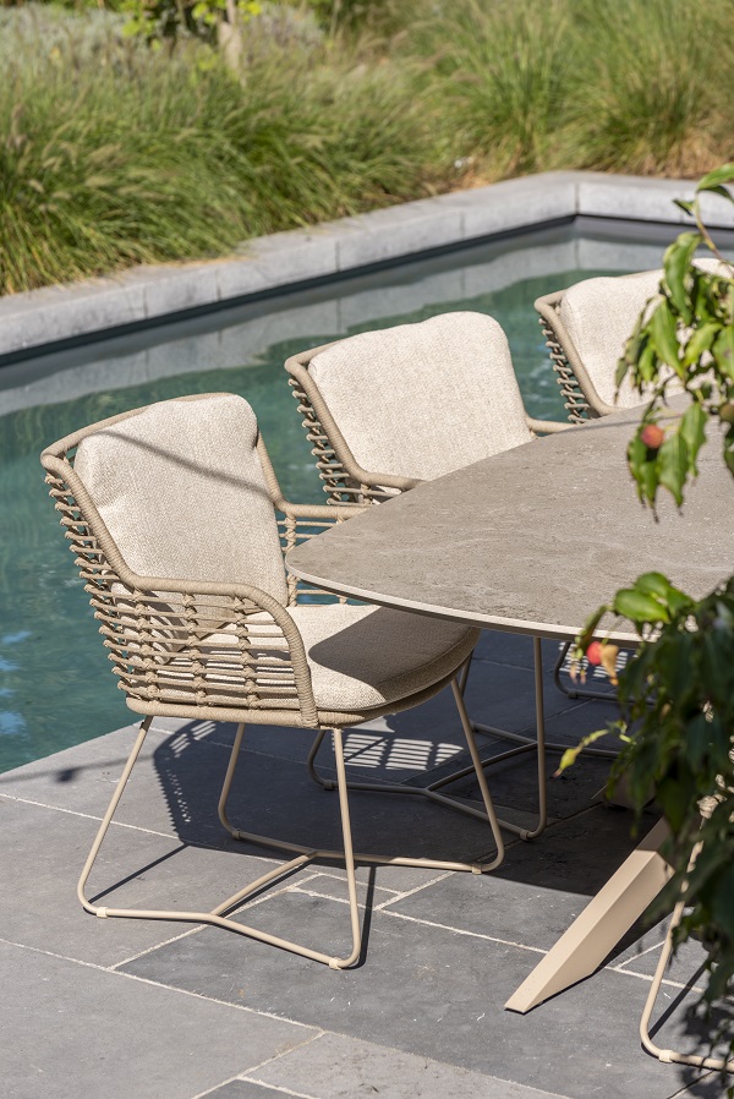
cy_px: 550
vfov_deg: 18.6
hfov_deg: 12.5
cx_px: 367
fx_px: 3359
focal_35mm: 110
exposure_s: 1/400
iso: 100
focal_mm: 110
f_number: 8
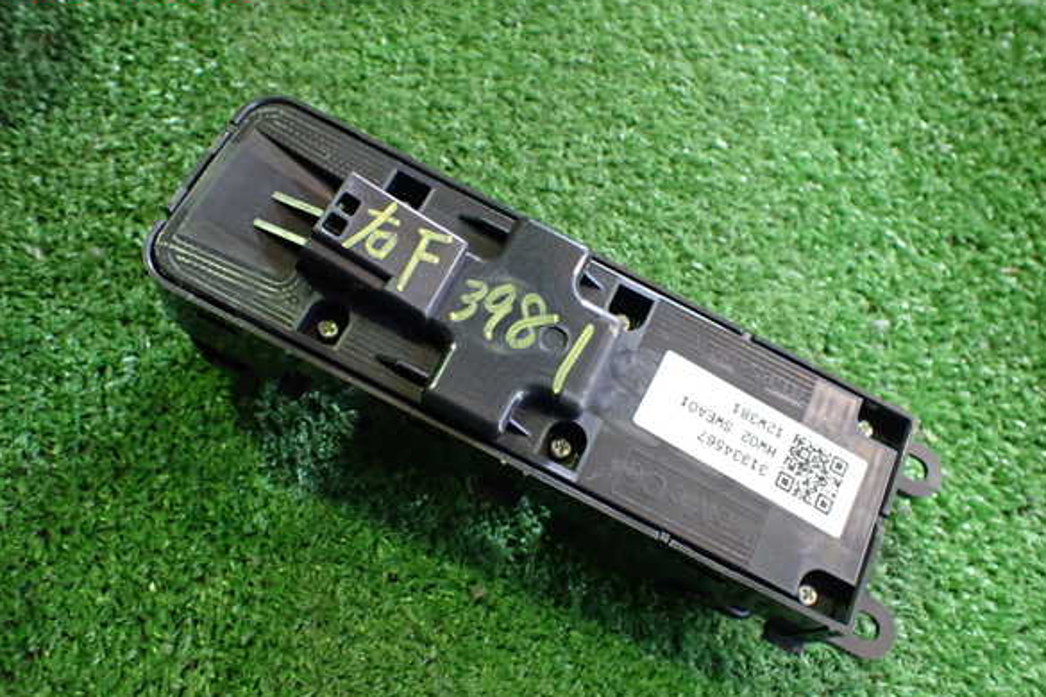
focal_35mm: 32
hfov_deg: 58.7
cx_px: 533
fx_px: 930
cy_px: 365
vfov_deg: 41.1
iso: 800
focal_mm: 5.4
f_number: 2.3
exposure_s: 1/60
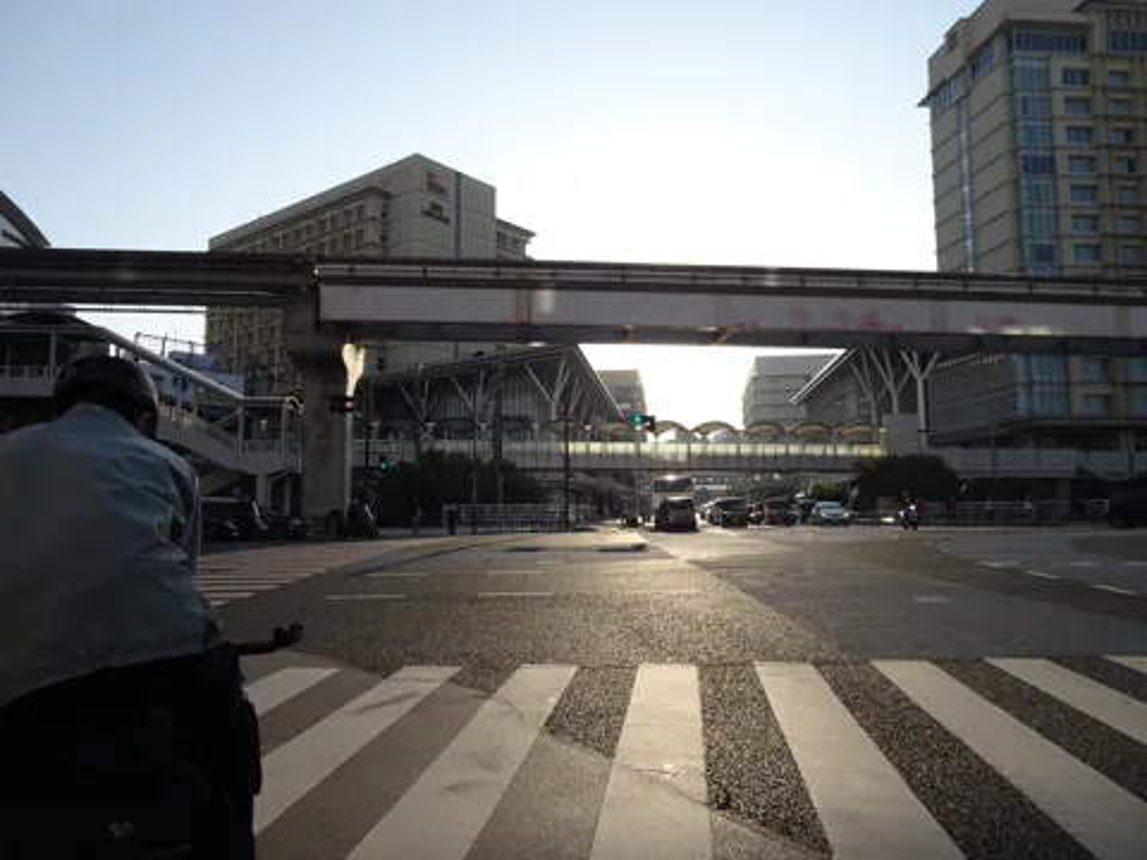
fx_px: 795
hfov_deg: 71.6
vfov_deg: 56.8
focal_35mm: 24
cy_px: 430
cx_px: 574
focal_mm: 4.1
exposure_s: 1/800
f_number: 3.5
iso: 80
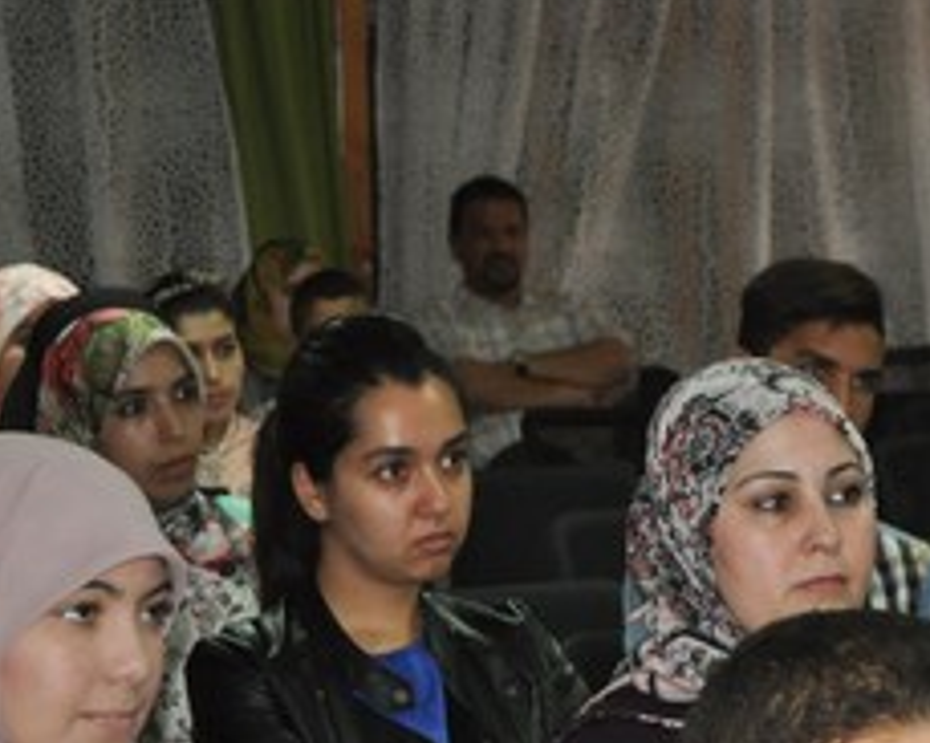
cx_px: 776
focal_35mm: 165
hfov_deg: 11.6
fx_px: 4540
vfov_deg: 9.3
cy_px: 644
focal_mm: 42
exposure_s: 1/60
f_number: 5
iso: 800
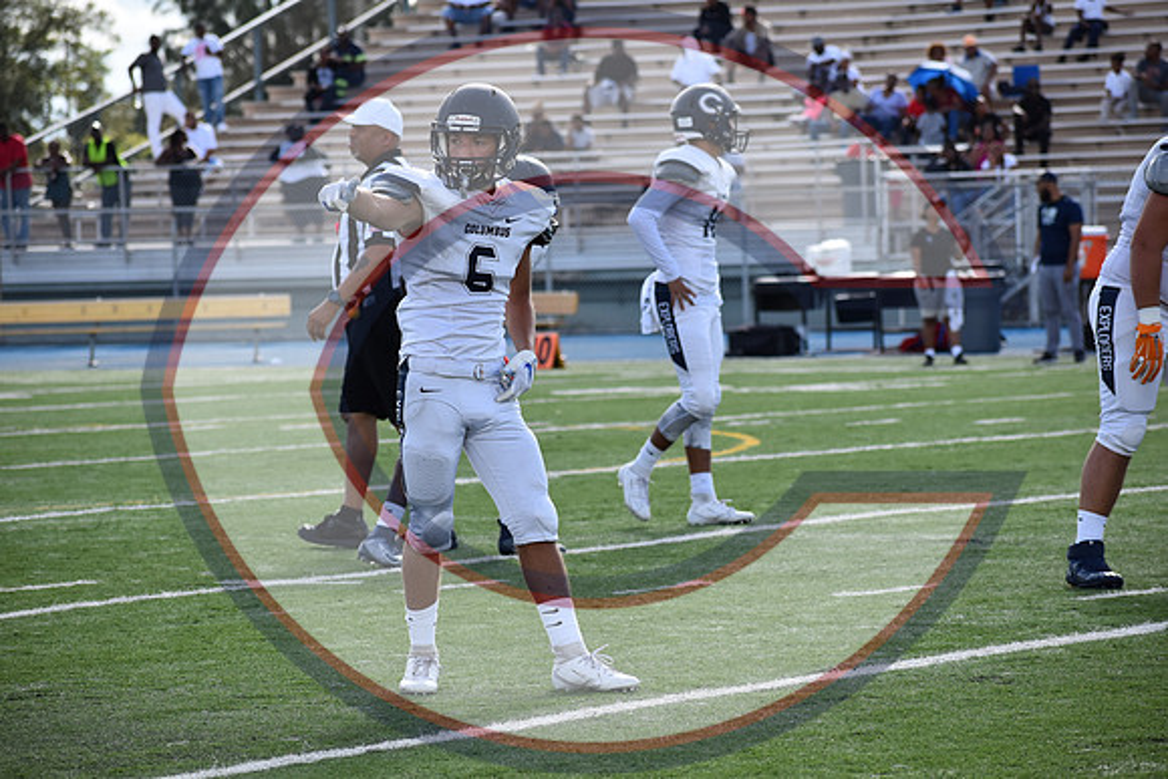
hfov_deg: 10.5
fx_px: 6328
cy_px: 390
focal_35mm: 195
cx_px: 584
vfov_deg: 7.0
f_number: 5.6
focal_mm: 130
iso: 400
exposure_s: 1/1250
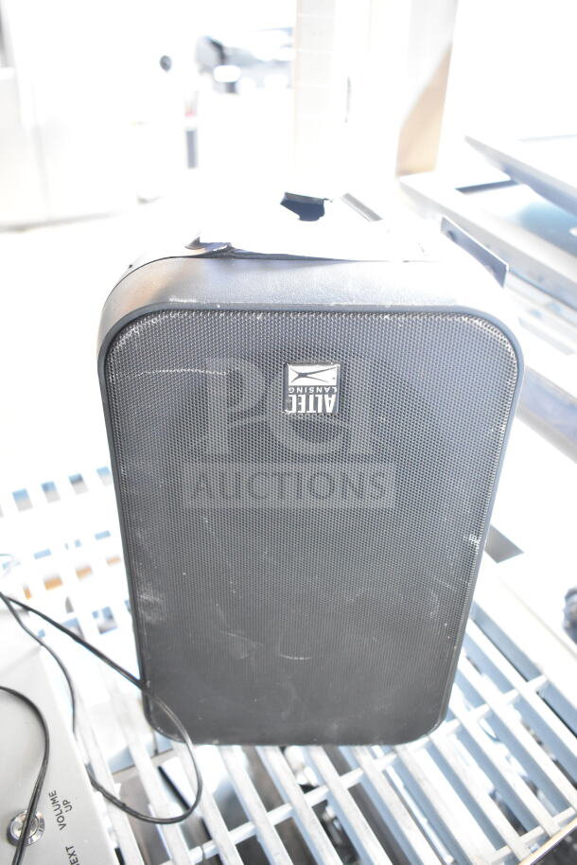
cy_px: 432
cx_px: 288
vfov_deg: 57.2
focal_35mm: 33
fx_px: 793
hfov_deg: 40.0
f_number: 3.8
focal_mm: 22
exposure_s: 1/30
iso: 3600
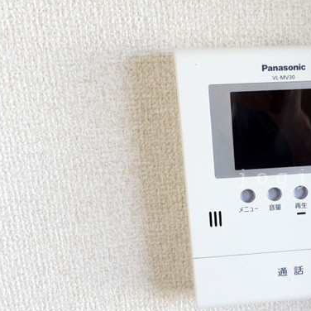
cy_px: 179
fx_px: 478
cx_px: 294
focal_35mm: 47
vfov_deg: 36.0
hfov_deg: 33.6
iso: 100
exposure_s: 1/60
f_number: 2.8
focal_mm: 4.5
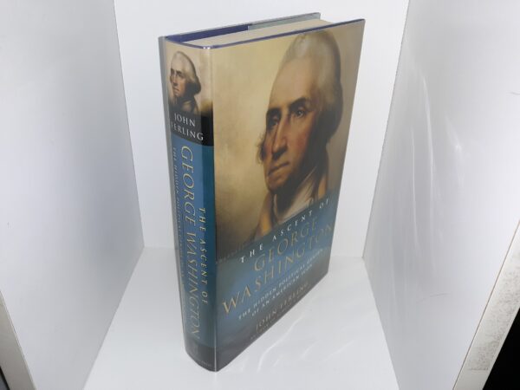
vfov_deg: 49.7
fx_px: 421
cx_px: 260
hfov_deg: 63.4
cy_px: 195
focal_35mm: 28
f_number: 1.7
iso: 50
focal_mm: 3.7
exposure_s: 1/120
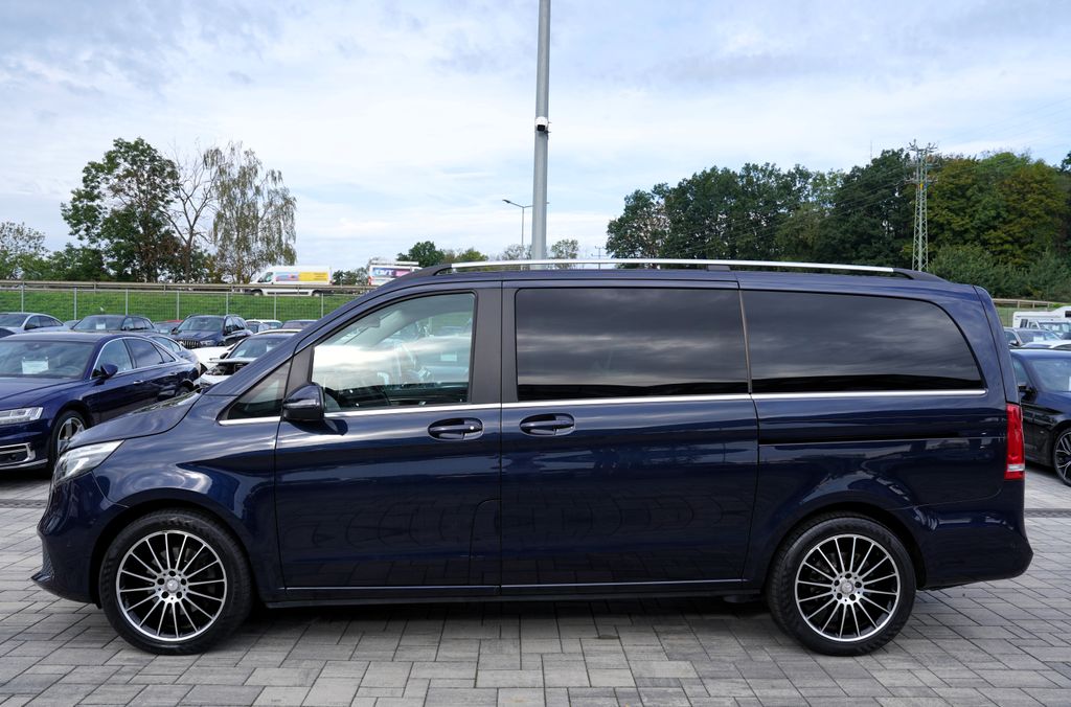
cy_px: 354
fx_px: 801
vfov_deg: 47.6
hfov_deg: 67.5
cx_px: 536
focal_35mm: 27
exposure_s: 1/200
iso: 100
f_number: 7.1
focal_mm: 27
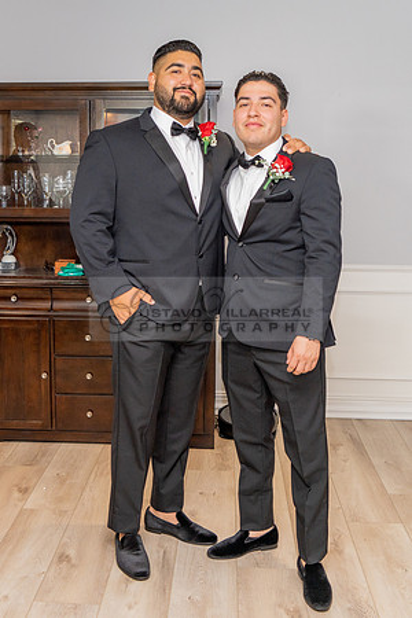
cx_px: 168
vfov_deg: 44.6
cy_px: 284
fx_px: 753
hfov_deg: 30.5
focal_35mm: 44
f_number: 4
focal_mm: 27
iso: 640
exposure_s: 1/160
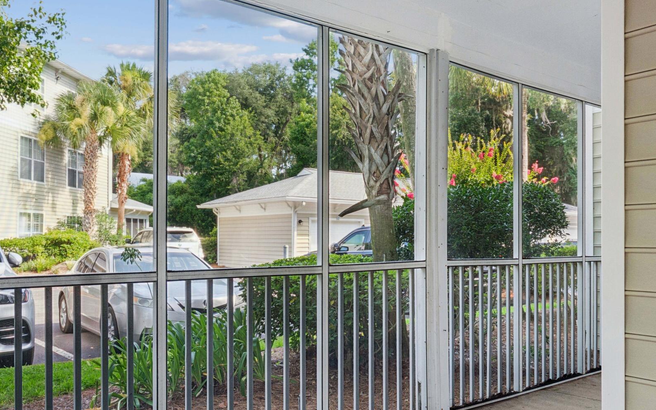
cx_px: 416
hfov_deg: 57.3
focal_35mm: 33
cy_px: 243
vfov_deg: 38.2
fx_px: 590
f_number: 8
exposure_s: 1/25
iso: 250
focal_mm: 17
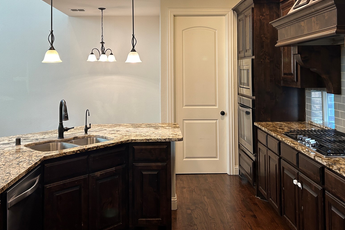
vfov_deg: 36.1
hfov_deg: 53.1
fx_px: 345
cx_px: 172
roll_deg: +1.1
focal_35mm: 36
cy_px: 60
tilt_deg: +2.1
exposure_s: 1/60
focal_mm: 5.7
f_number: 1.5
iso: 80
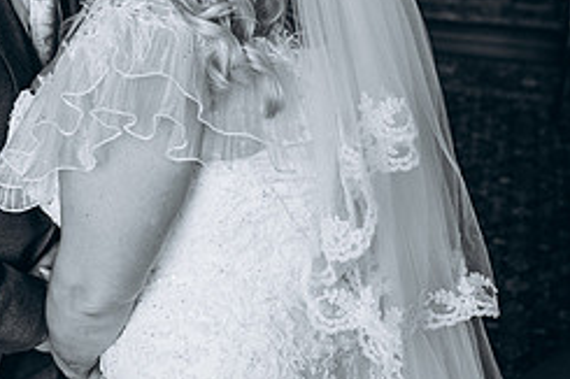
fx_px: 1313
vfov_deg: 16.1
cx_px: 158
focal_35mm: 83
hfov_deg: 24.3
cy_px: -14
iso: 250
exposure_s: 1/100
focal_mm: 35
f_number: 3.2
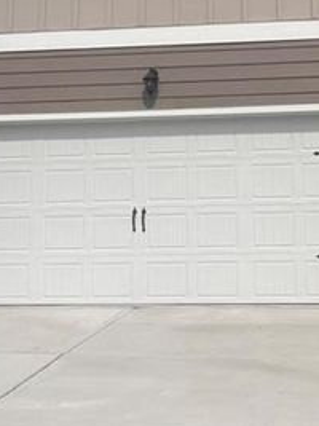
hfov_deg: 22.3
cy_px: 87
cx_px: 252
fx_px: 799
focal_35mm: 65
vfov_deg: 29.2
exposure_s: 1/6173
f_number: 1.6
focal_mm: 5.1
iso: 50
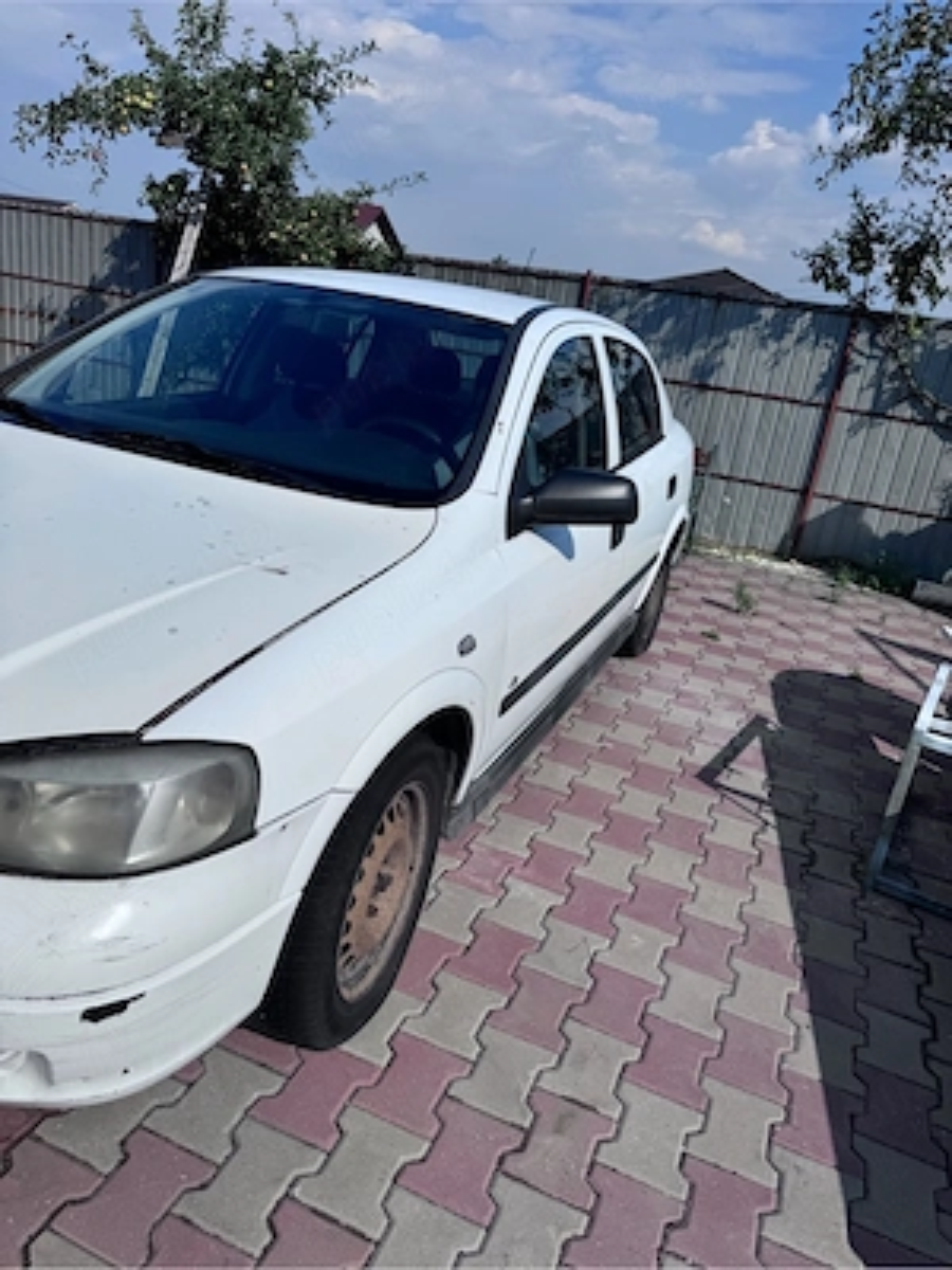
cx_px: 476
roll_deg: -9.7
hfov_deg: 56.8
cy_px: 635
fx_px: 880
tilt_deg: -19.6
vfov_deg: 71.6
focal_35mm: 24
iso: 80
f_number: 1.78
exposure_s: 1/12346
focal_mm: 6.76
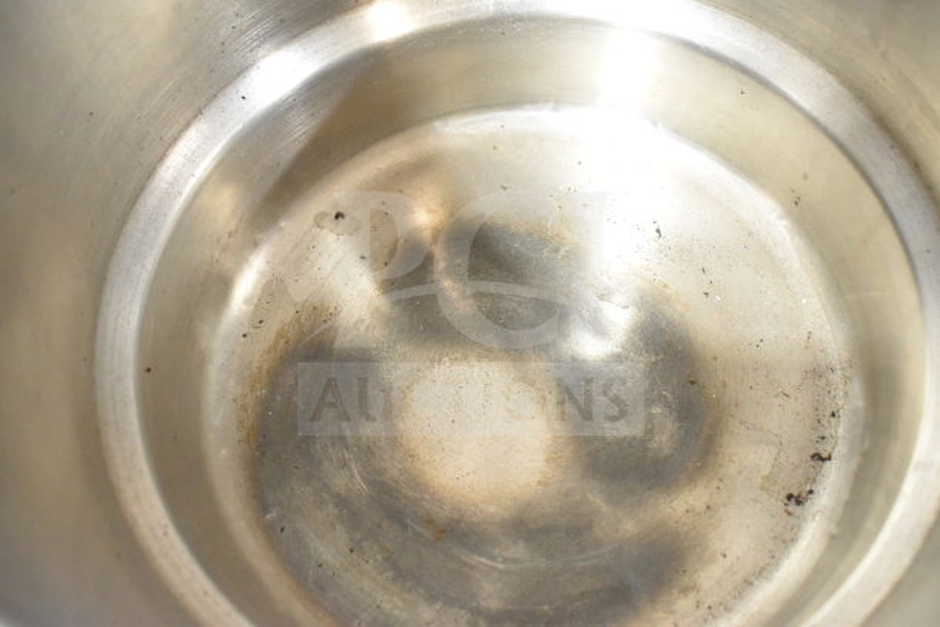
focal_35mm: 33
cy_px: 314
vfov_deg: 40.0
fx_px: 862
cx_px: 470
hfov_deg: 57.2
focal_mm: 22
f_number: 5.6
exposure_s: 1/125
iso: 6400
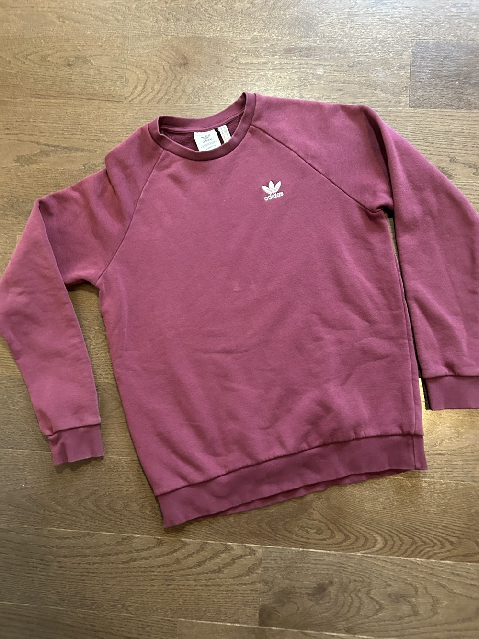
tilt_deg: -81.8
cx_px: 240
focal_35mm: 26
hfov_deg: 53.1
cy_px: 320
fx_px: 480
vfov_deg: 67.3
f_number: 1.5
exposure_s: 1/60
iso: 500
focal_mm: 5.7
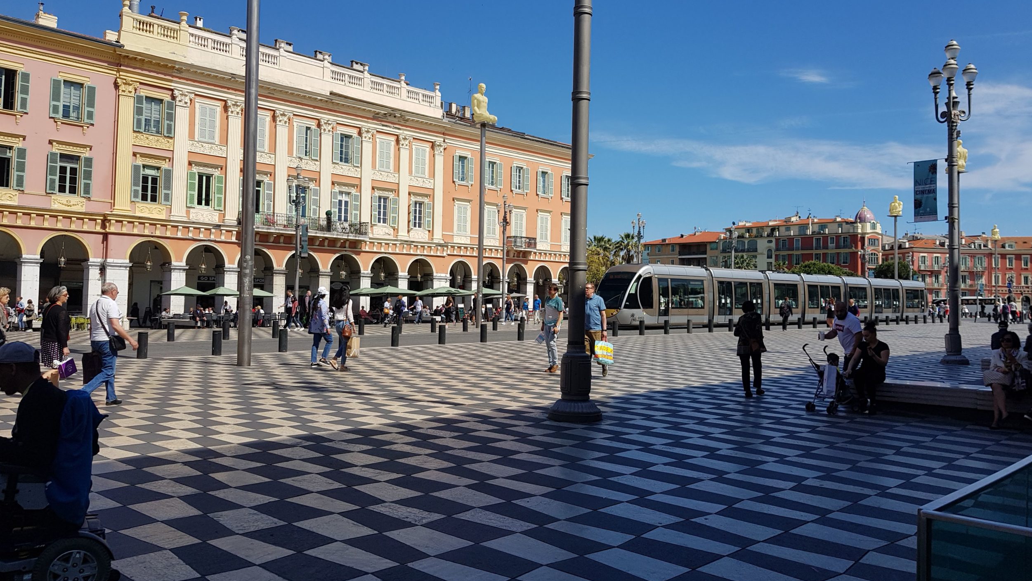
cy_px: 268
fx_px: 794
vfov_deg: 40.2
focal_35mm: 29
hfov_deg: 66.1
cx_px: 508
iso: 40
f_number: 1.7
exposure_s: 1/3120
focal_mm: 4.2
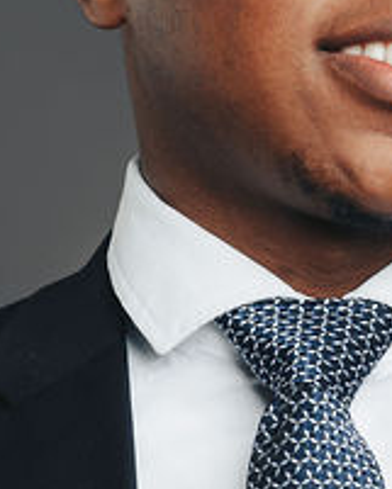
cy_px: 888
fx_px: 8825
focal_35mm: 609
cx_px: 448
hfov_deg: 2.5
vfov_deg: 3.2
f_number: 8
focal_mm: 85
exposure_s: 1/100
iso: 125
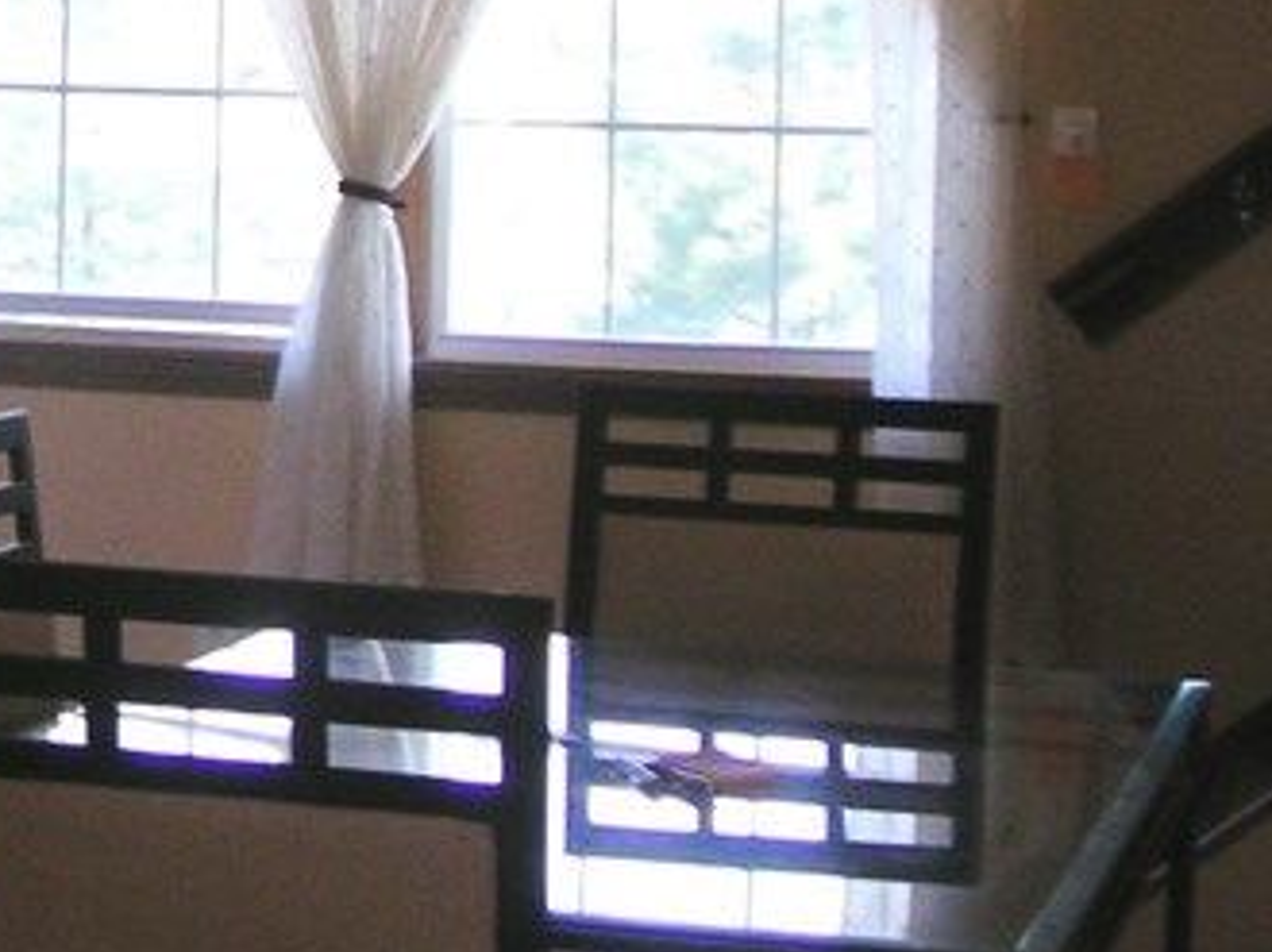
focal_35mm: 118
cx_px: -239
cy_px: -204
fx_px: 4333
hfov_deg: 16.1
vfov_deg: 12.2
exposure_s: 1/40
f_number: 2.8
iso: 50
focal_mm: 5.8
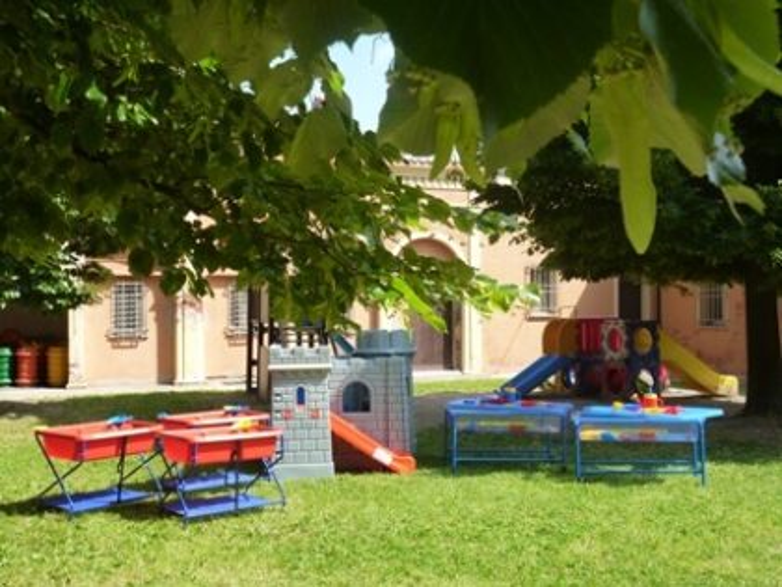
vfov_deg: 35.1
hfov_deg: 45.8
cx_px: 391
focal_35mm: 41
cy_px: 294
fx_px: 926
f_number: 3.7
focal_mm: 7.3
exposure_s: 1/320
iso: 160
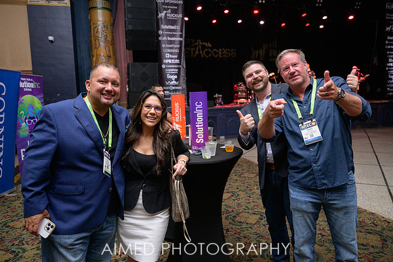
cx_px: 204
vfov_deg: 49.4
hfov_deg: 69.2
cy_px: 124
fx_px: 285
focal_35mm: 26
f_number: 3.5
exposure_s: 1/200
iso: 800
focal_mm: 24
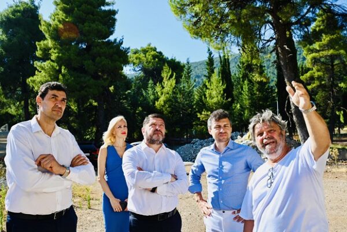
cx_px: 174
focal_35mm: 34
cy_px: 116
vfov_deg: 38.4
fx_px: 333
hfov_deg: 55.1
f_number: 6.3
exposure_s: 1/320
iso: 100
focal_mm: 34.5
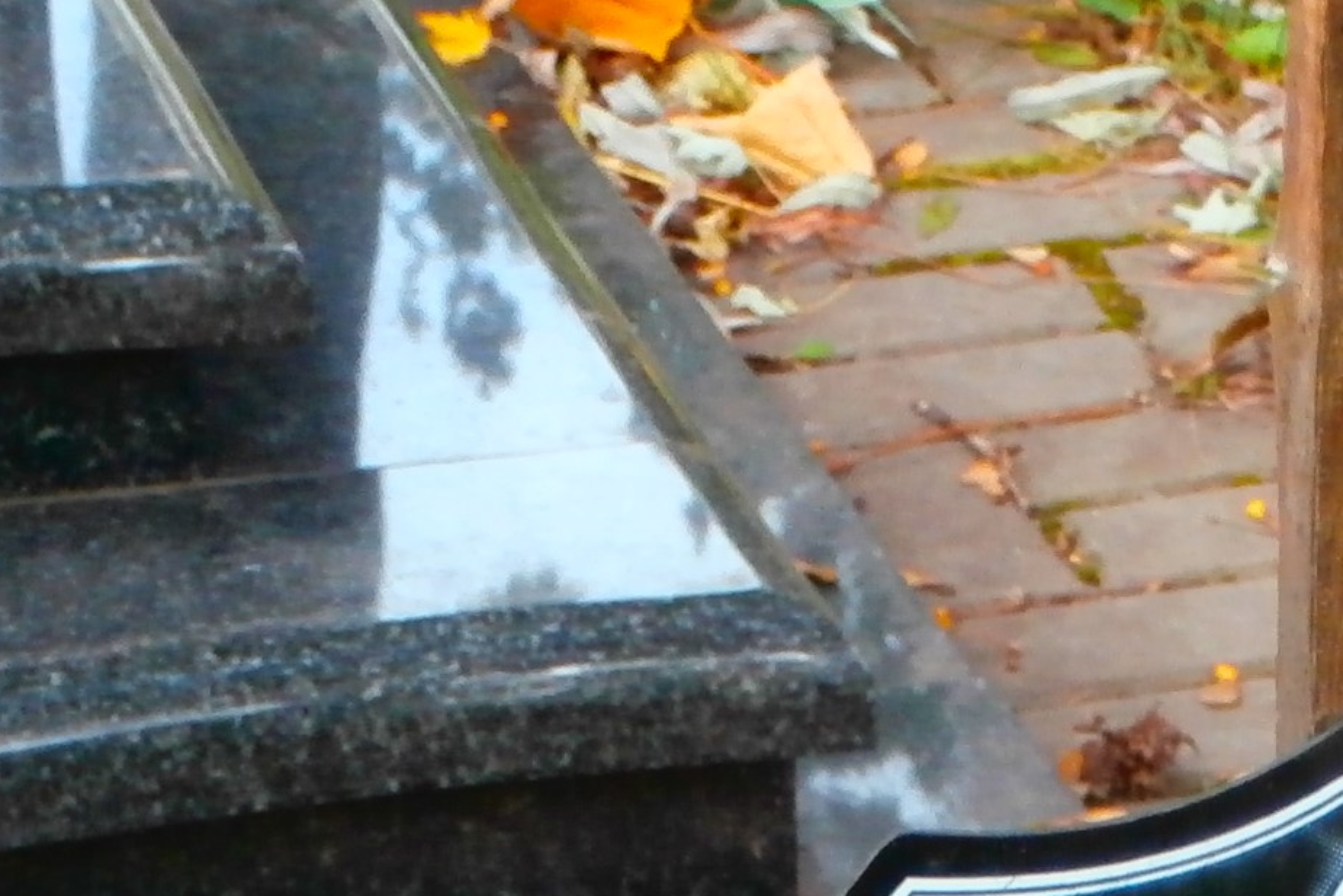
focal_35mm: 229
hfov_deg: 8.9
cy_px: 1387
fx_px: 8544
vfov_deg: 5.9
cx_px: 1344
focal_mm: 12.1
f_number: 4.7
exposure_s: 1/100
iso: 200
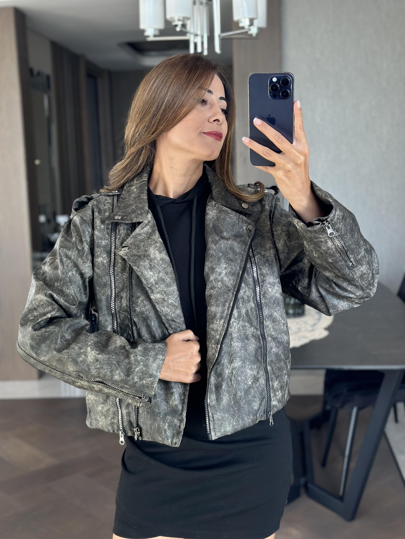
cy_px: 270
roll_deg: +3.1
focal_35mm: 48
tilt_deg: -17.9
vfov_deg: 39.7
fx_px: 749
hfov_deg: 30.3
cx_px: 202
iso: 125
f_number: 1.78
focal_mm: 6.86
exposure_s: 1/102
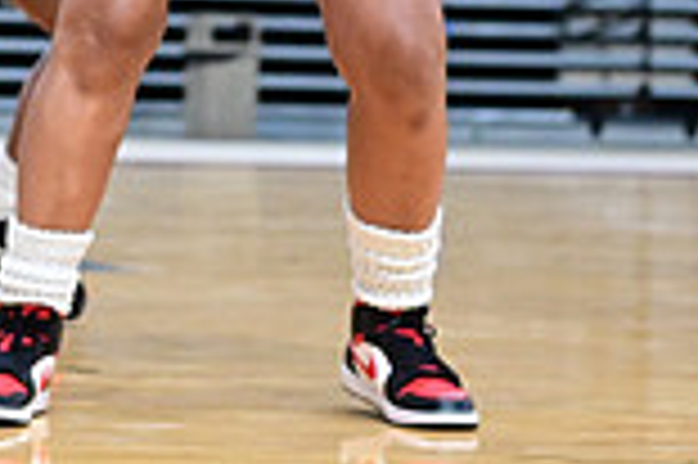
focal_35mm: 187
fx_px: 3622
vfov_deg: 7.1
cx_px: -311
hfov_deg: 10.7
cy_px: -378
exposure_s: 1/1000
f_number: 3.2
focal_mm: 50
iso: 6400
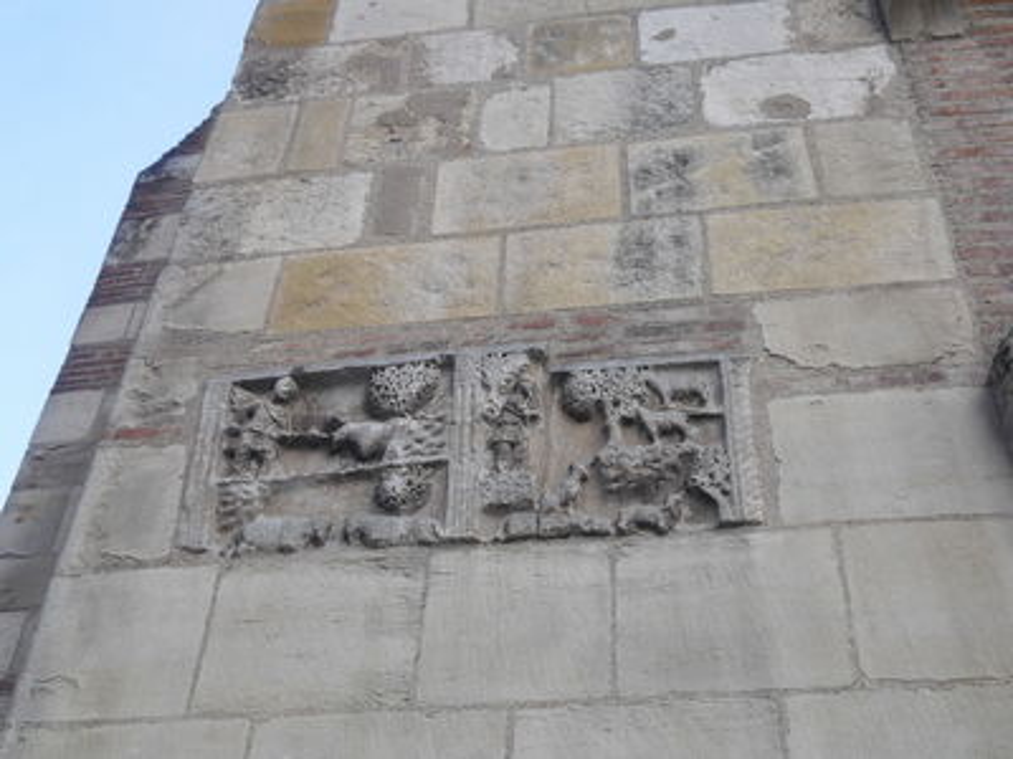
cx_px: 506
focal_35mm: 47
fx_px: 1375
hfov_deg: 40.4
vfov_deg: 30.9
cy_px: 380
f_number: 3.4
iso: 64
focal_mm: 7.91
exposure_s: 1/160
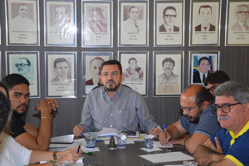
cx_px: 124
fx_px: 518
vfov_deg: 18.2
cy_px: 83
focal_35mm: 75
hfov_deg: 27.0
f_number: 4.8
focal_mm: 50
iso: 640
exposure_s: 1/60
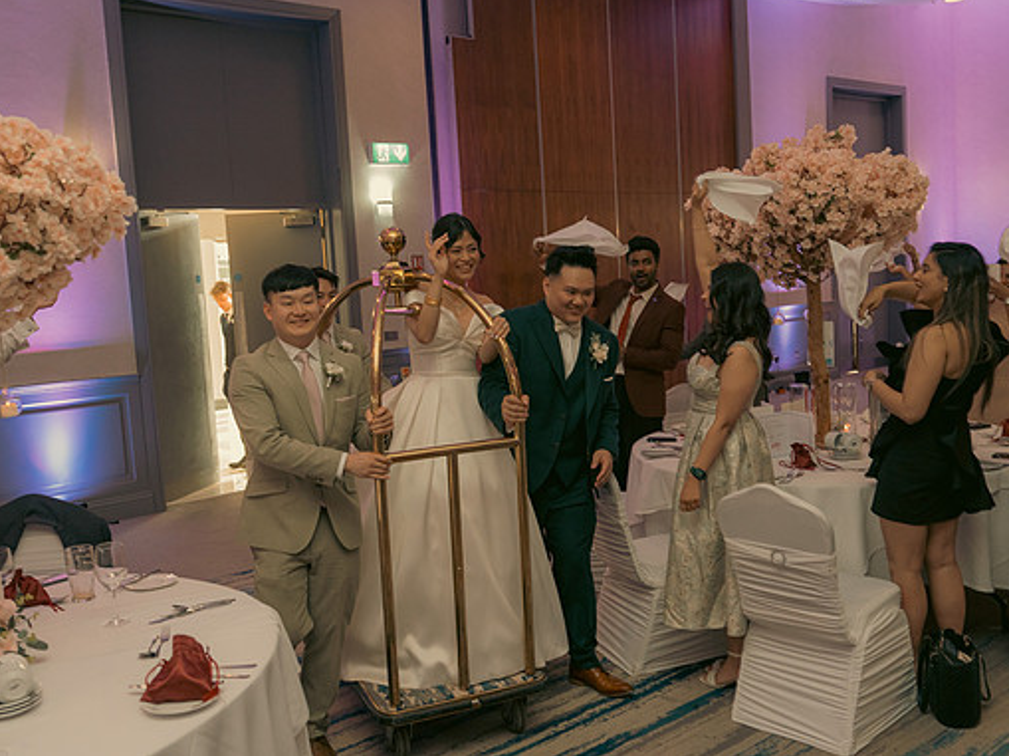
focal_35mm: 34
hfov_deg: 54.0
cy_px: 374
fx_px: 990
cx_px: 490
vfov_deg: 41.7
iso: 2500
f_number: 3.5
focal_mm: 31
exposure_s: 1/160
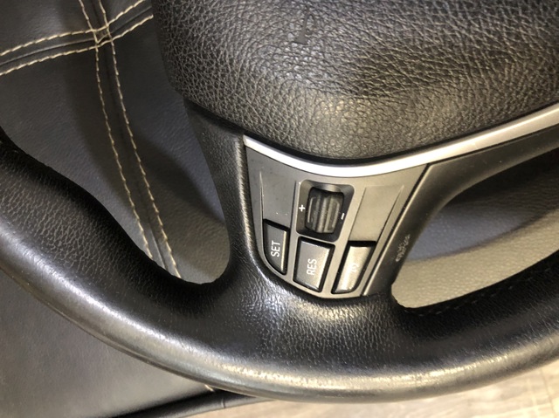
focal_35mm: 28
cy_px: 209
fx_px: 452
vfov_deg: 49.7
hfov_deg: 63.5
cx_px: 280
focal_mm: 4
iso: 100
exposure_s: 1/4
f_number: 1.8
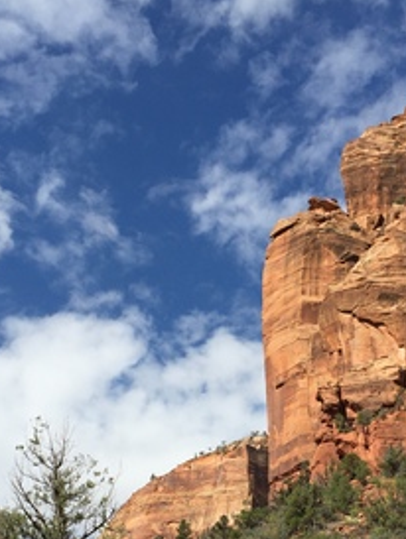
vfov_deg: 34.1
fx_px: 859
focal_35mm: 55
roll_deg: +2.0
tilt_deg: +31.9
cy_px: 413
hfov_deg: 26.6
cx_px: 233
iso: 32
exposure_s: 1/2326
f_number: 2.2
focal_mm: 4.15
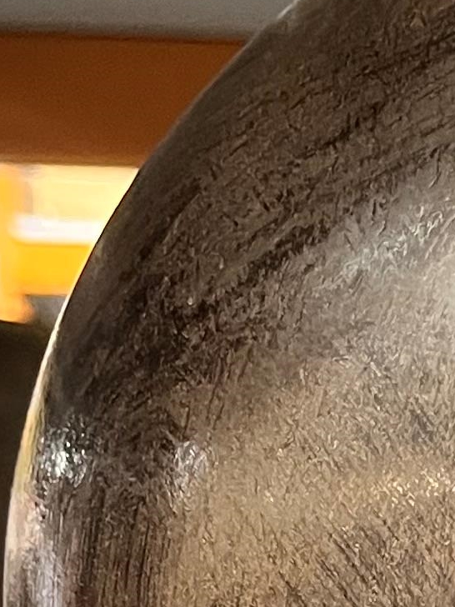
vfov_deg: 12.5
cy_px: 1096
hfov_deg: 9.1
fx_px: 2524
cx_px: 1152
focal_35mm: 144
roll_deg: -0.5
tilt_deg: -13.1
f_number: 1.6
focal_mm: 5.1
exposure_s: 1/33
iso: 400
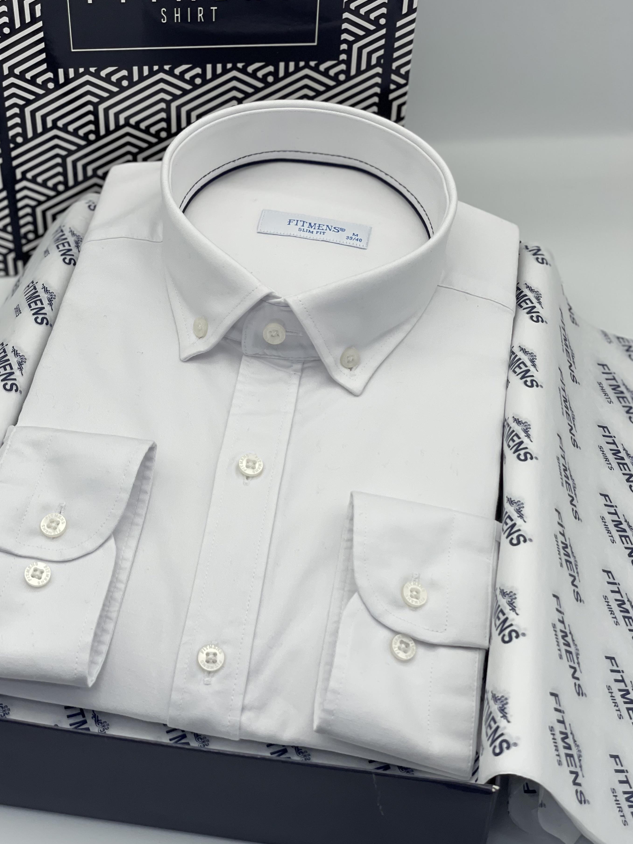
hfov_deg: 25.2
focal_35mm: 58
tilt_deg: -41.3
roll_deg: -2.0
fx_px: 1414
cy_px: 409
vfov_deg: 33.2
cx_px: 286
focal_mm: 6
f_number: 2
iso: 32
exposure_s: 1/375
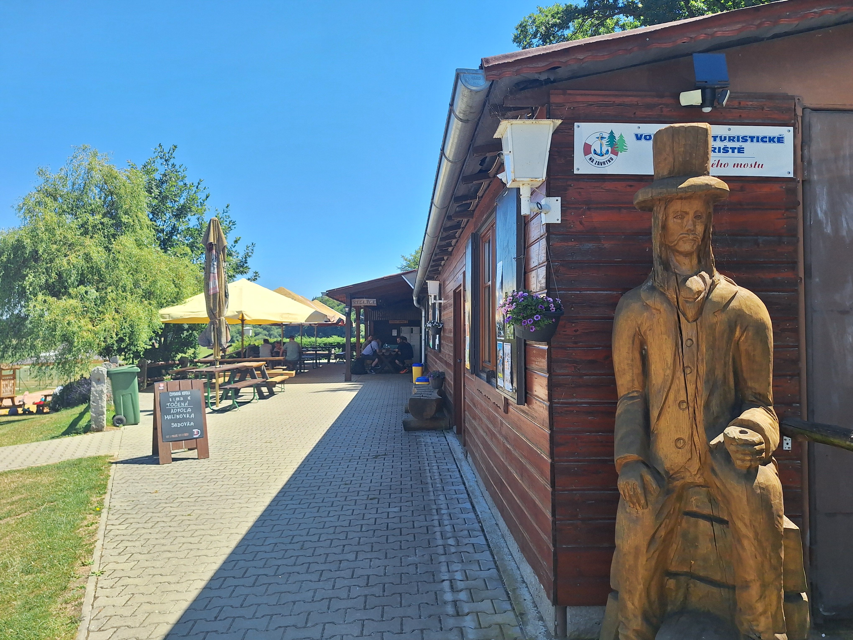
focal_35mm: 23
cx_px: 426
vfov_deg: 58.9
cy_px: 320
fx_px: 567
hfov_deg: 73.9
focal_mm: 5.54
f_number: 1.8
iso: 40
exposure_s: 1/1114
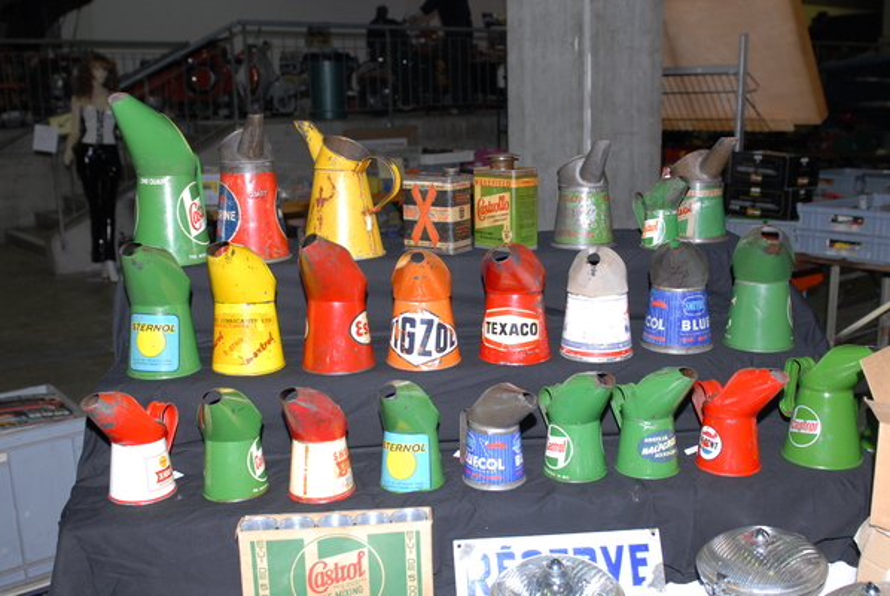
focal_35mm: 36
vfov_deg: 37.0
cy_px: 298
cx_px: 445
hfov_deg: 53.1
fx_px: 891
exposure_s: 1/100
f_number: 4.5
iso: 400
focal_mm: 24
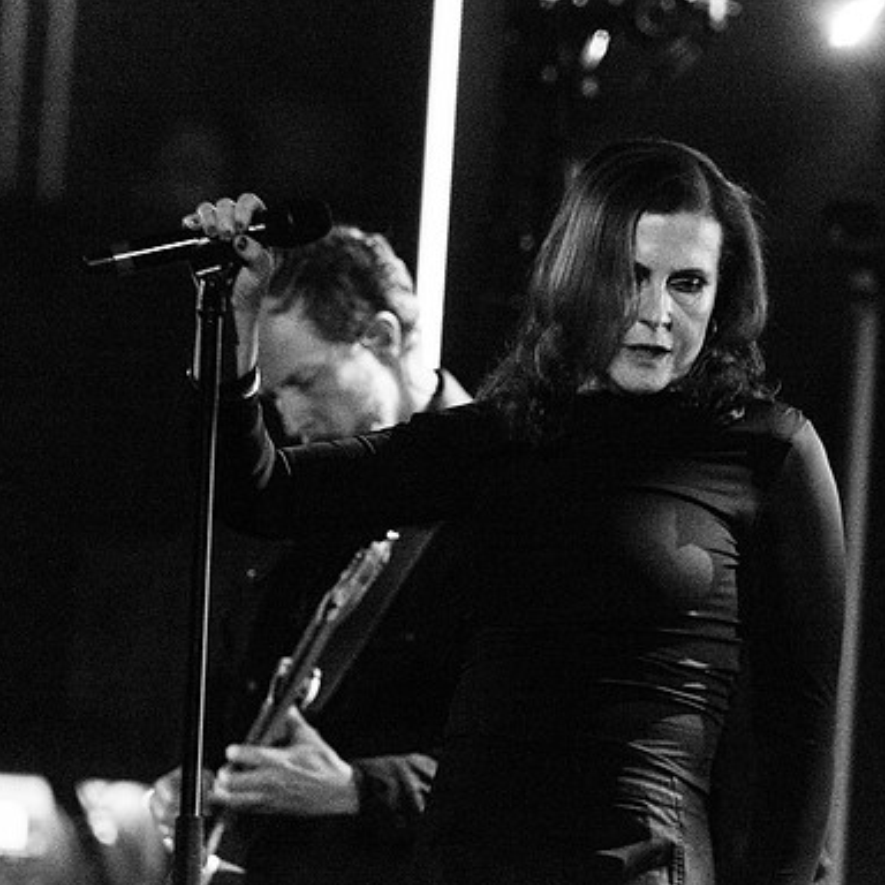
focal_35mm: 598
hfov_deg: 2.9
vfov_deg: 2.9
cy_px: 394
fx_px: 17297
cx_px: 570
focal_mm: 420
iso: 4000
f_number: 6
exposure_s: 1/125
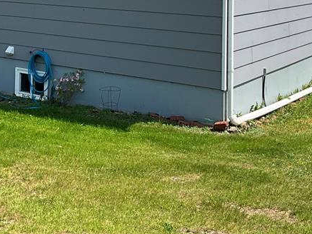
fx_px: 613
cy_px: -35
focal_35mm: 68
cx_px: 82
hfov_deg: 28.2
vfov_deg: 20.4
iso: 25
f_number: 1.8
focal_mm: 3
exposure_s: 1/1912
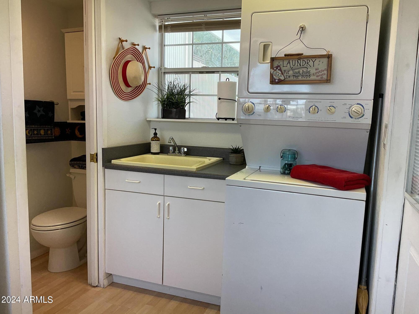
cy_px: 157
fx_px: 351
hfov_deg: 61.7
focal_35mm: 29
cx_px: 210
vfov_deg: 48.2
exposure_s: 1/120
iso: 25
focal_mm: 3
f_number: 1.8
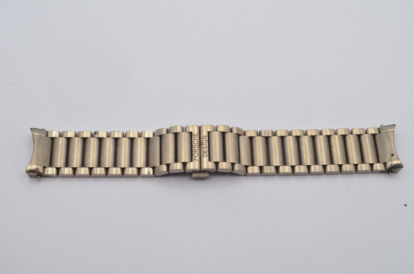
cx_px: 207
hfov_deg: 36.9
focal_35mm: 54
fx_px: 620
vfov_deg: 25.0
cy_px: 137
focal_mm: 36
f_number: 29
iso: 1250
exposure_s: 1/30
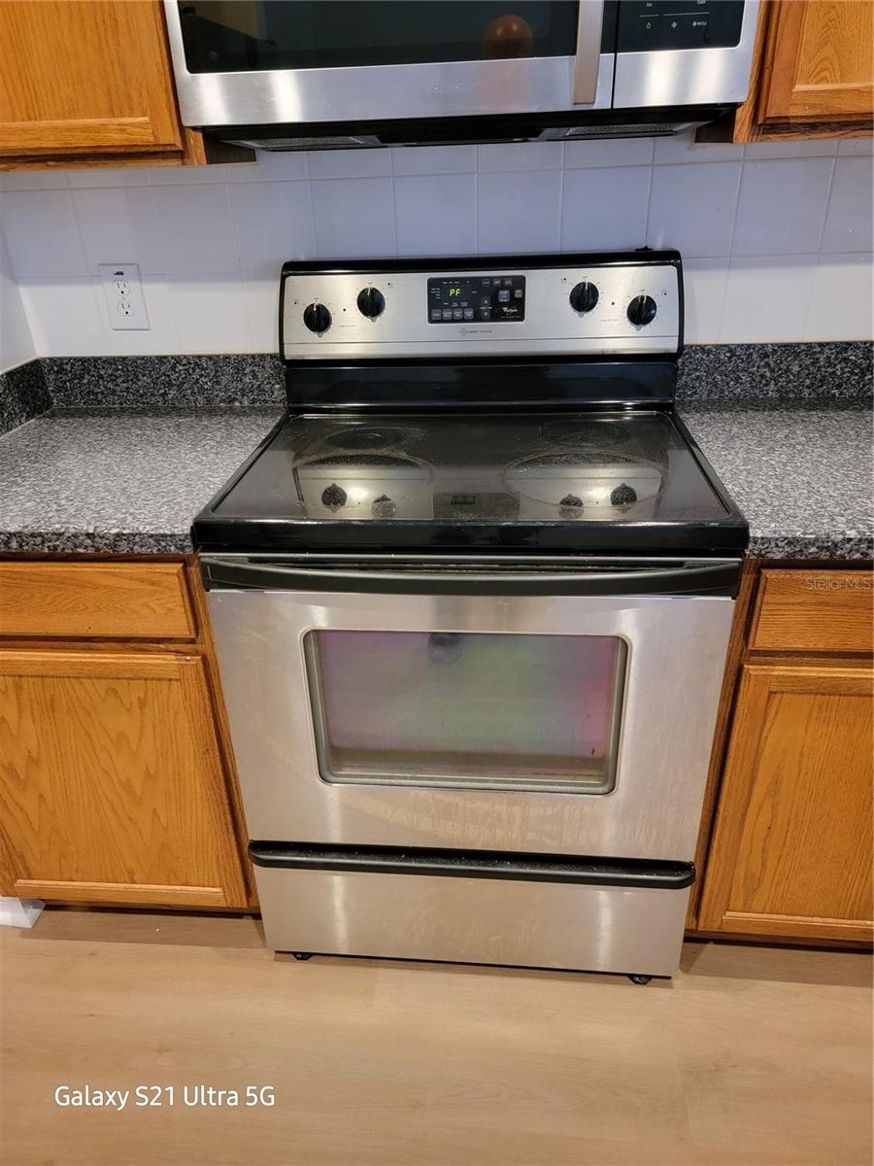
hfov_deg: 56.8
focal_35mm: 24
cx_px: 437
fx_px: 808
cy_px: 583
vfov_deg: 71.6
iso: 500
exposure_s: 1/40
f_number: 1.8
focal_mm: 6.7
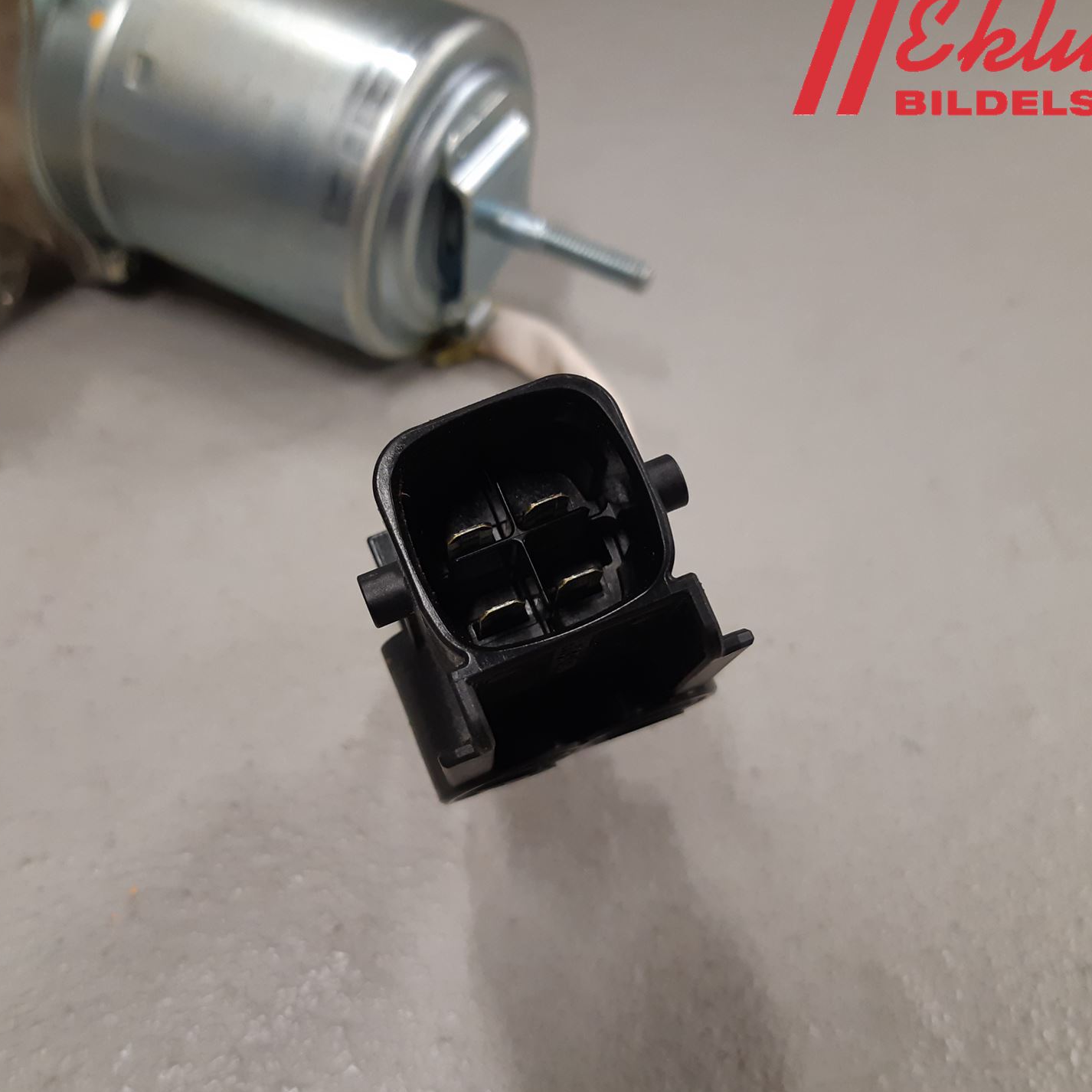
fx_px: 1178
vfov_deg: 49.7
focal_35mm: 33
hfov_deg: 49.6
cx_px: 479
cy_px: 574
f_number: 1.7
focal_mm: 3.93
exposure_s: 1/50
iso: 125
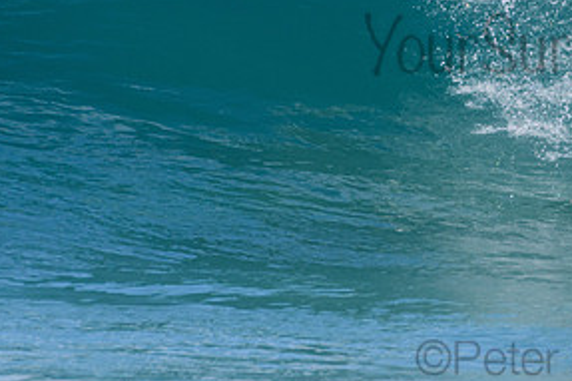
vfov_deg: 0.9
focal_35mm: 1517
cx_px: 570
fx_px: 24089
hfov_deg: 1.4
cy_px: 27
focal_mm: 500
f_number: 5.6
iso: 320
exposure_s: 1/2000
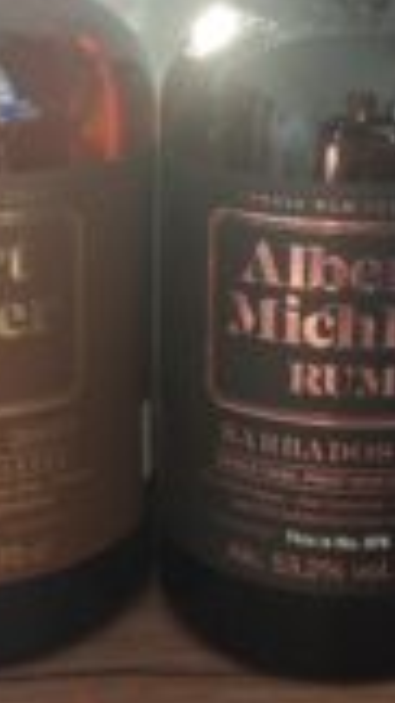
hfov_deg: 19.0
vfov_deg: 33.0
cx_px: 373
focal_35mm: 62
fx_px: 1156
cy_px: 156
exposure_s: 1/36.2
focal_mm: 8.72
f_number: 2
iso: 200
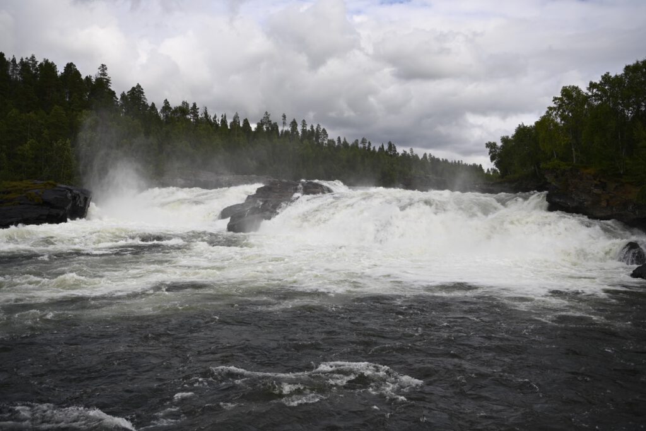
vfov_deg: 41.1
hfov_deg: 58.7
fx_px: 574
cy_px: 216
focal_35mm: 32
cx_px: 323
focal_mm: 32
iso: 100
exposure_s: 1/1600
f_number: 3.5
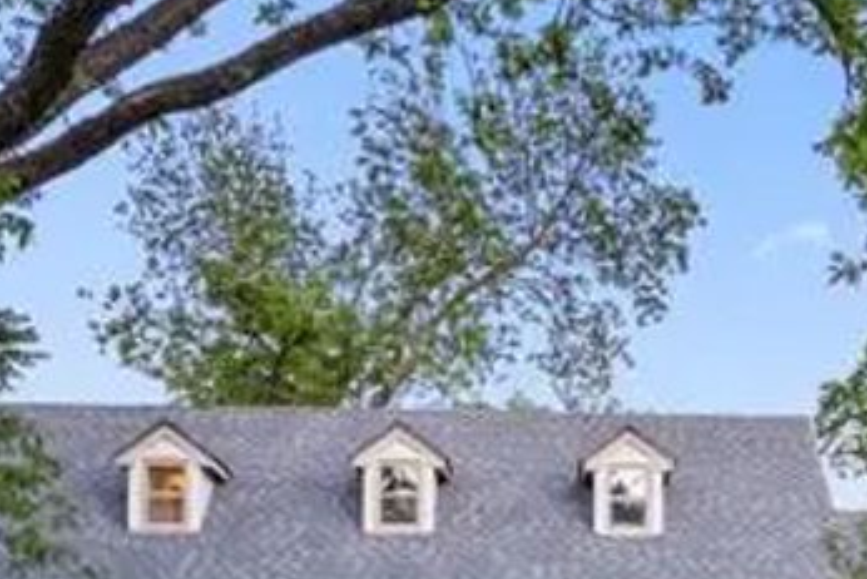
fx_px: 1566
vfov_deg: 19.5
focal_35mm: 65
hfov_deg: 30.6
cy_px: 734
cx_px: 616
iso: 110
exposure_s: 1/15
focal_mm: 8.38
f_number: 2.8
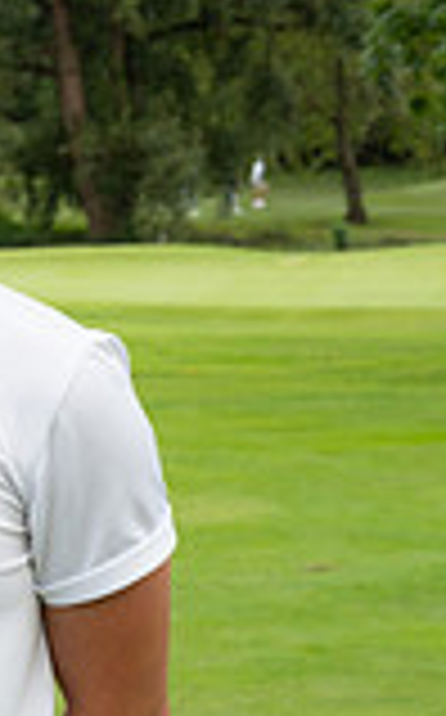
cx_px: -802
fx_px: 3627
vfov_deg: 11.3
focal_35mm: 186
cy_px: 486
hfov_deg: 6.5
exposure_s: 1/160
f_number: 8
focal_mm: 50
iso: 320
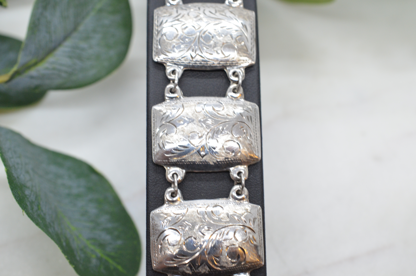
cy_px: 138
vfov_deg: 22.5
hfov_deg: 33.5
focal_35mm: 60
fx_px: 692
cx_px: 208
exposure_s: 1/125
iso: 1000
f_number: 9
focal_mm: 40
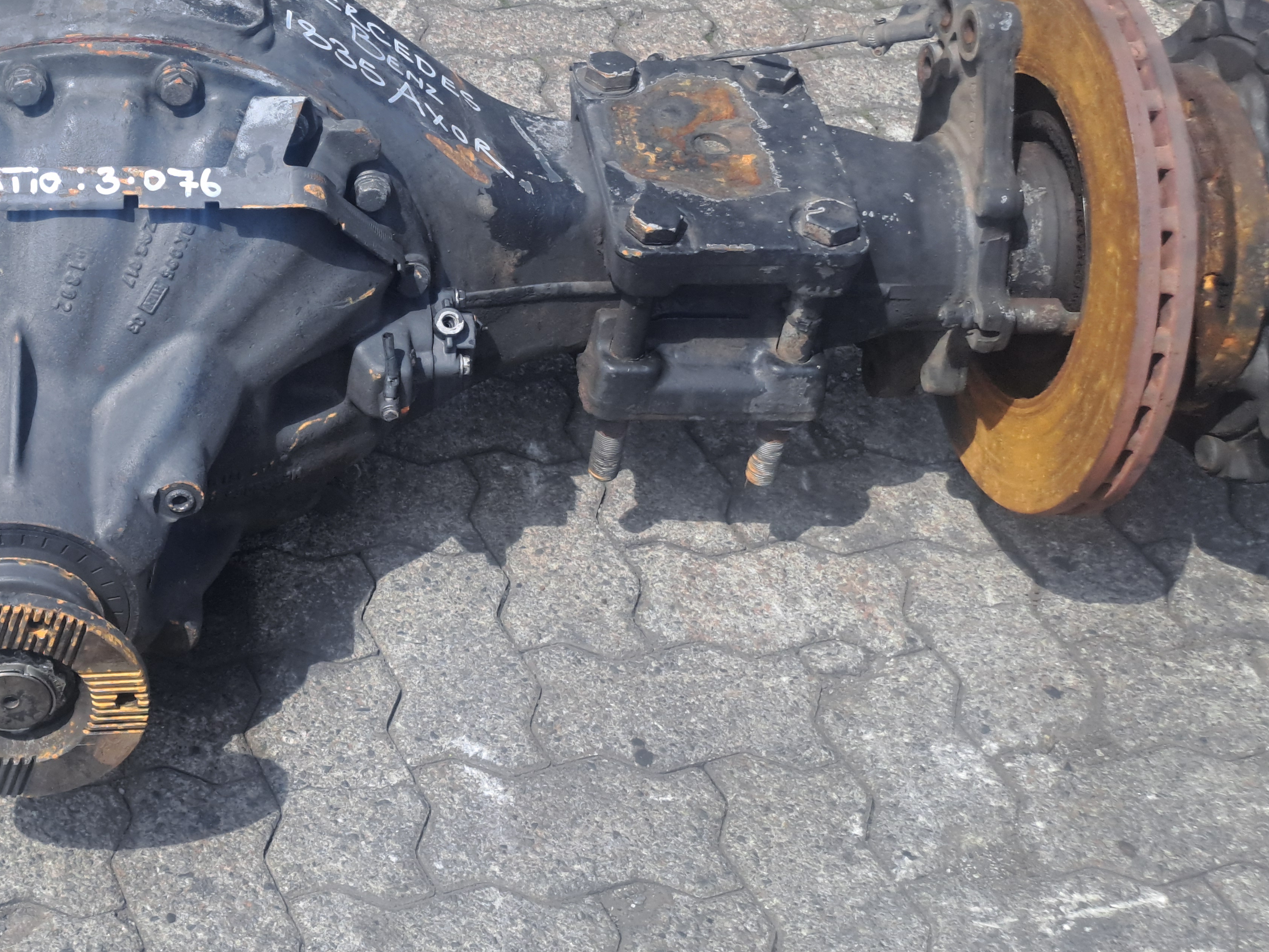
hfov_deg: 31.1
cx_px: 109
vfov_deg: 24.4
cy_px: 198
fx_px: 2163
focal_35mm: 59
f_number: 1.8
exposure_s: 1/436
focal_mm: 4.65
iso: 32
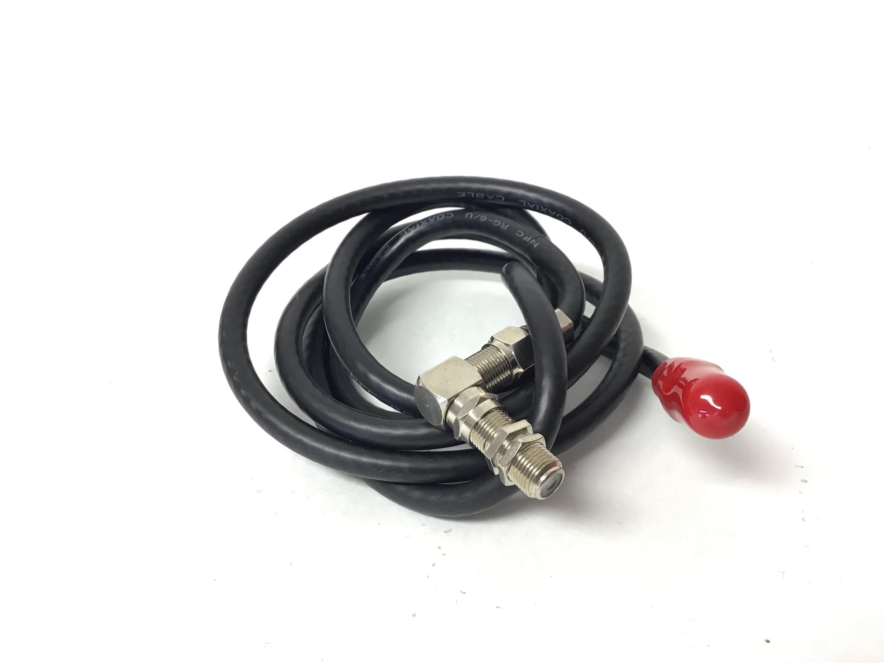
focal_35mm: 31
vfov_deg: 45.4
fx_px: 792
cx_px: 442
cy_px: 332
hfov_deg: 58.4
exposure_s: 1/33
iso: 80
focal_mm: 3.3
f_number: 2.4
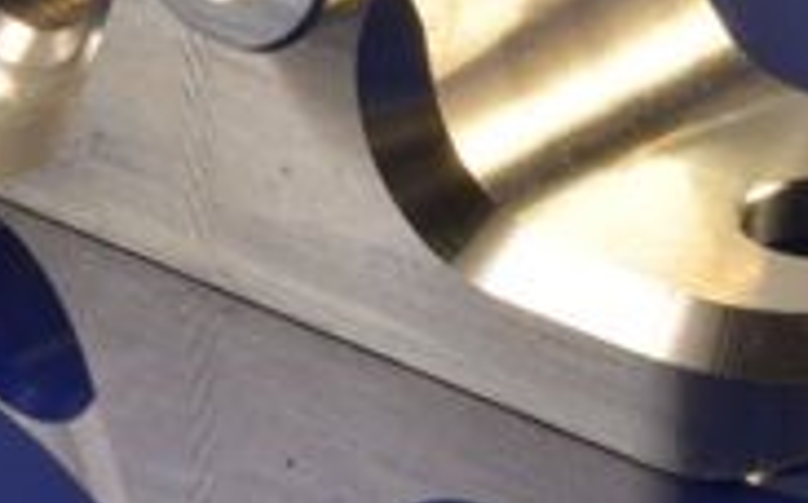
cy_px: 60
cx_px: 375
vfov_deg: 4.7
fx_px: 6065
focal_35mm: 276
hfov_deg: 7.6
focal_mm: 55
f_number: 36
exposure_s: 2.5
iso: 200
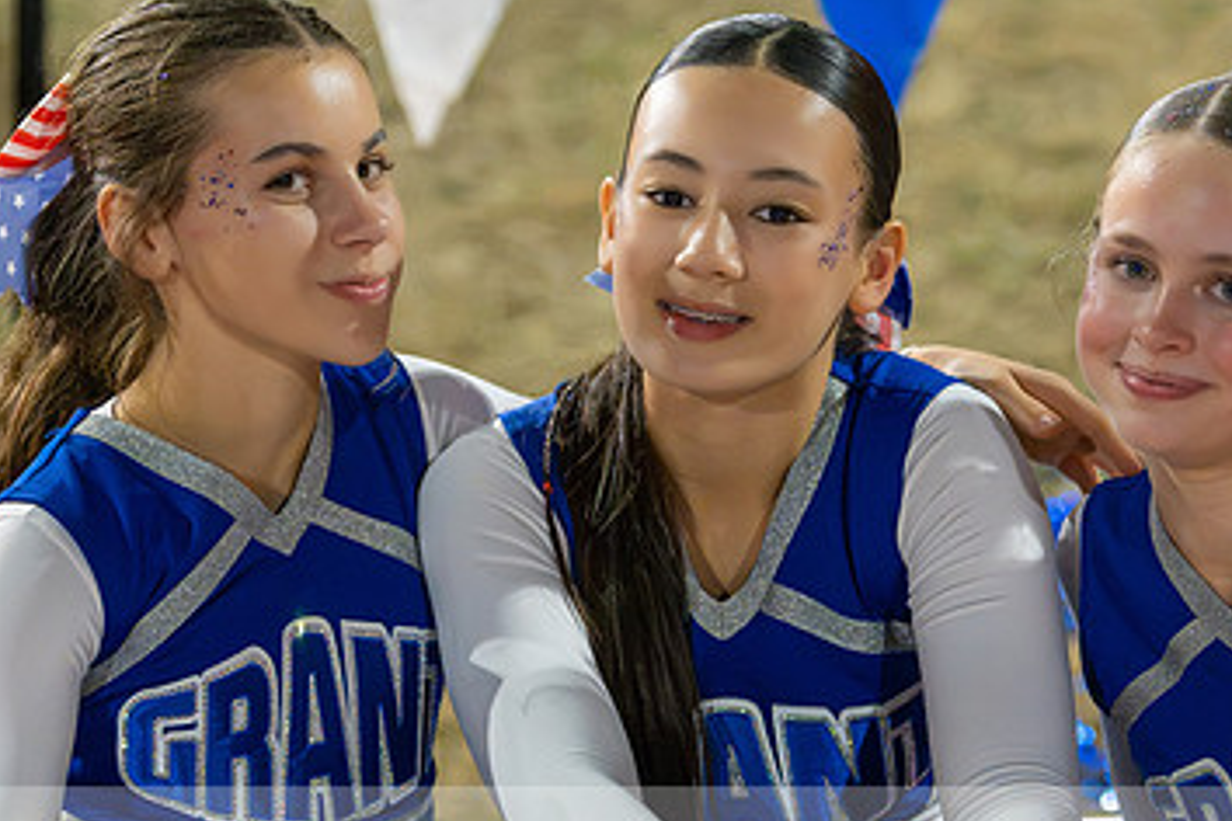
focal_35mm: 254
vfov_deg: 5.4
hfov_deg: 8.1
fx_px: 8692
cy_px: 413
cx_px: 737
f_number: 2.8
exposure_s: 1/1000
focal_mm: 120
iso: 20000
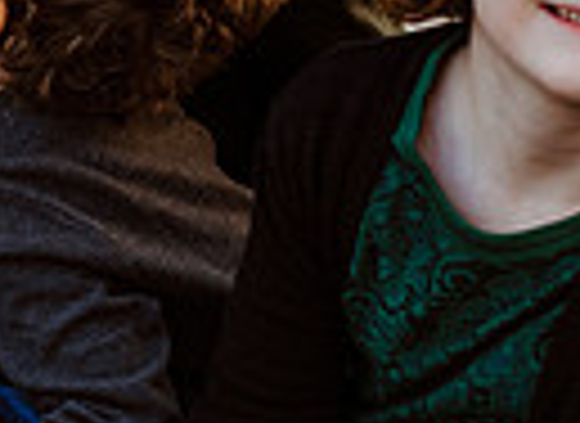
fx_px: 3947
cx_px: -100
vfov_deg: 6.1
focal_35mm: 238
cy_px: -142
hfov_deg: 8.3
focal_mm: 50
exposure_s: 1/800
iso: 400
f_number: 3.2
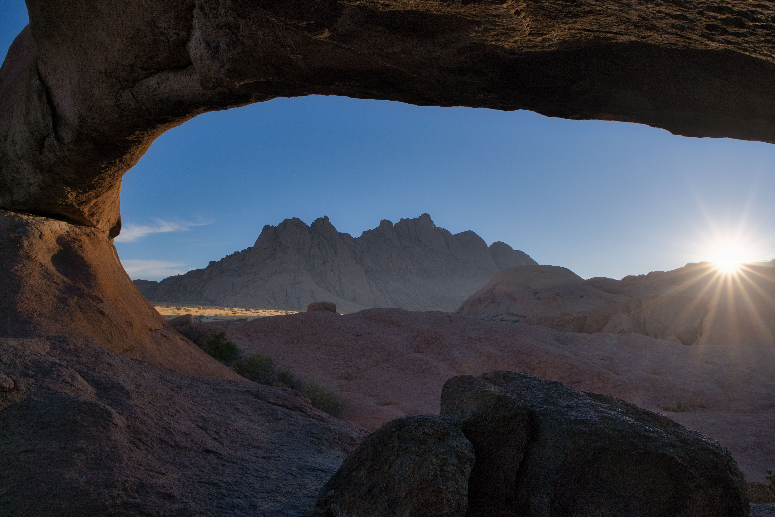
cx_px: 412
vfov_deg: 57.0
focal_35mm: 22
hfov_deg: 78.5
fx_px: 474
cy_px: 294
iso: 100
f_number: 8
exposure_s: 1/800
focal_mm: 12
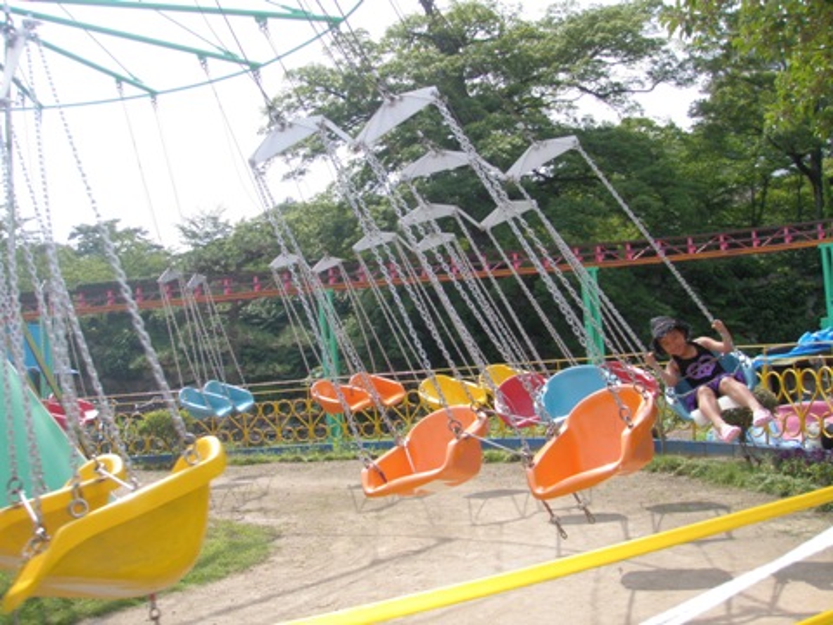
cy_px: 312
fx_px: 914
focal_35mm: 38
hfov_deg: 49.0
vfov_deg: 37.7
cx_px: 416
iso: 80
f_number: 3.5
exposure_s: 1/640
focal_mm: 6.7
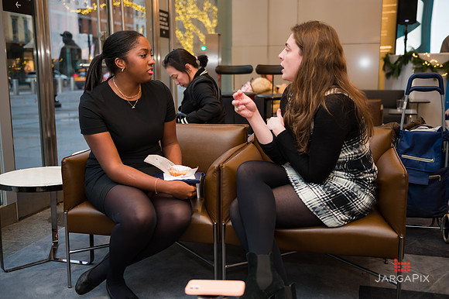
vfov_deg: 33.4
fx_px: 499
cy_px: 150
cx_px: 224
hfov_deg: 48.5
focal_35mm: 40
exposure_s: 1/125
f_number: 3.2
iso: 400
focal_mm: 40
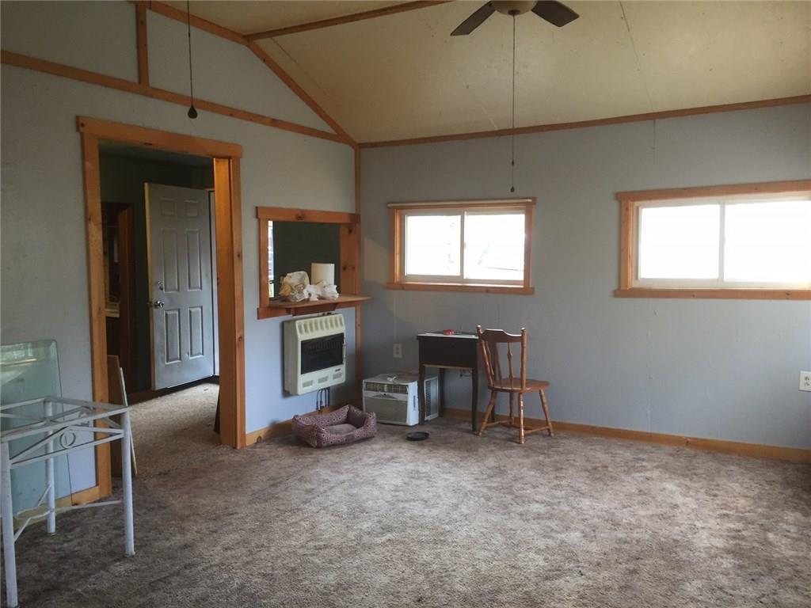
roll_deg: +1.1
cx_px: 406
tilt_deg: -4.3
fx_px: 679
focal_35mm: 29
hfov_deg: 61.7
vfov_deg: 48.2
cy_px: 304
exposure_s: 1/30
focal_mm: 4.15
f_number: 2.2
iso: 100
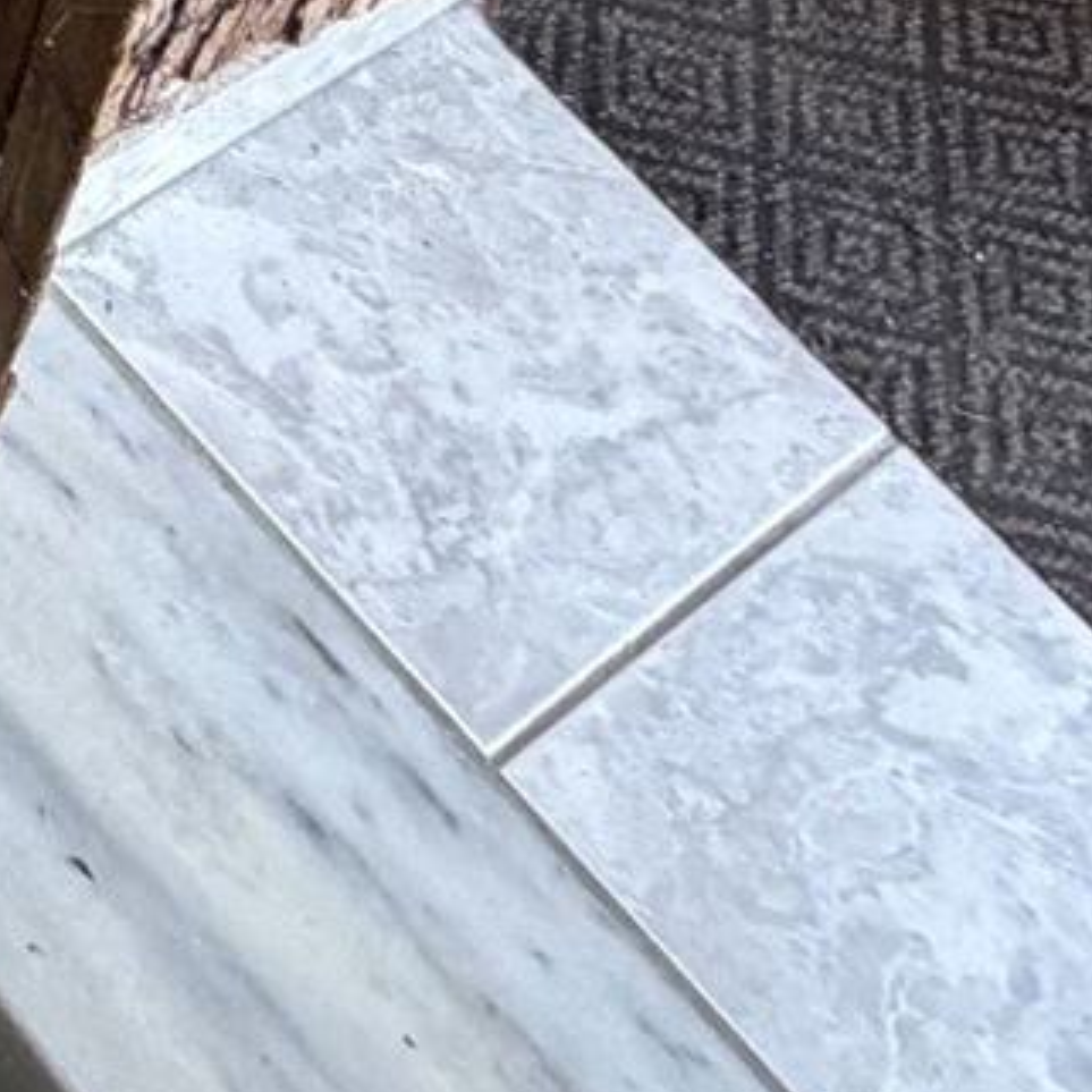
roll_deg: +2.7
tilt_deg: -36.8
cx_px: -1133
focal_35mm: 74
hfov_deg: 16.9
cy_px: -1007
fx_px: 2641
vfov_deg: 17.6
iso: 320
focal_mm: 2.22
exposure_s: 1/87
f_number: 2.2
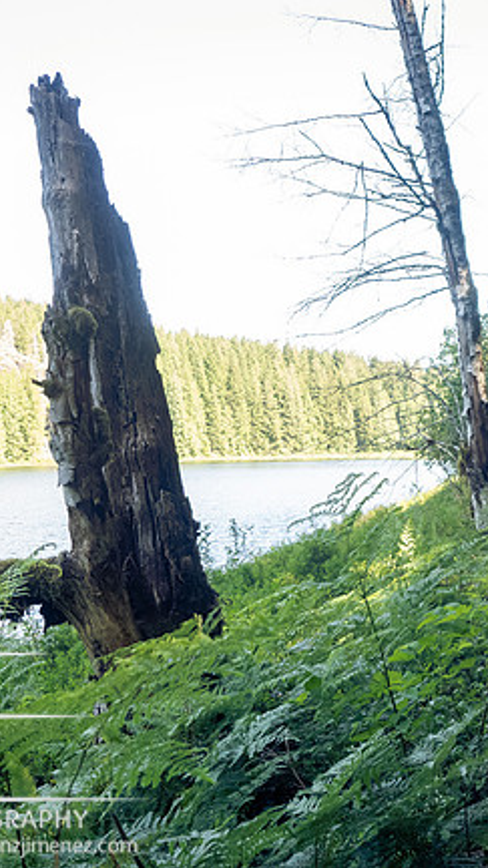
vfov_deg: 49.4
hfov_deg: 27.8
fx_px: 943
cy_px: 433
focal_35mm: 41
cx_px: 448
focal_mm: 14
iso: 1600
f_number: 2.8
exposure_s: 1/1000
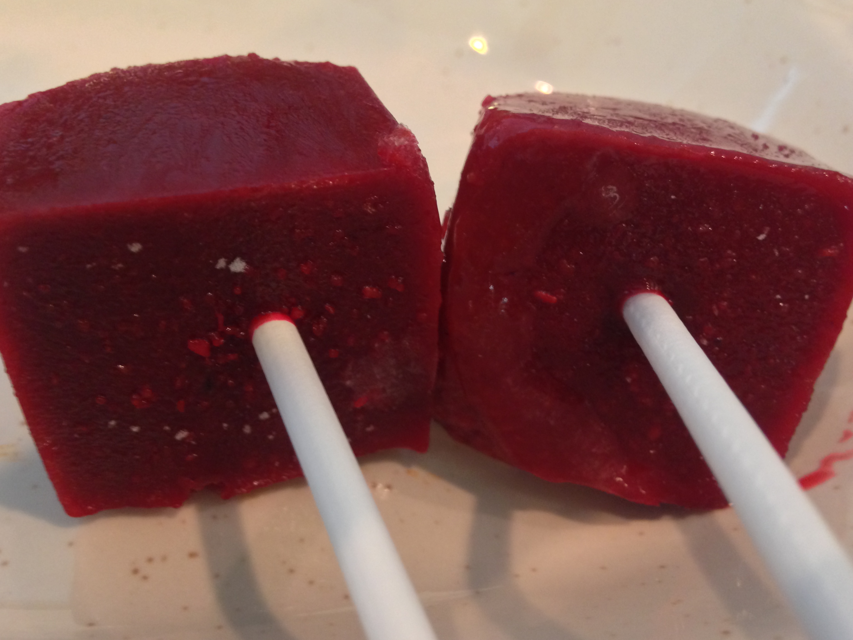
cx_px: 409
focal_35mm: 35
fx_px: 862
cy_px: 317
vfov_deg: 40.7
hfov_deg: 52.6
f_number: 2.4
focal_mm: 4.12
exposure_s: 1/20
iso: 200
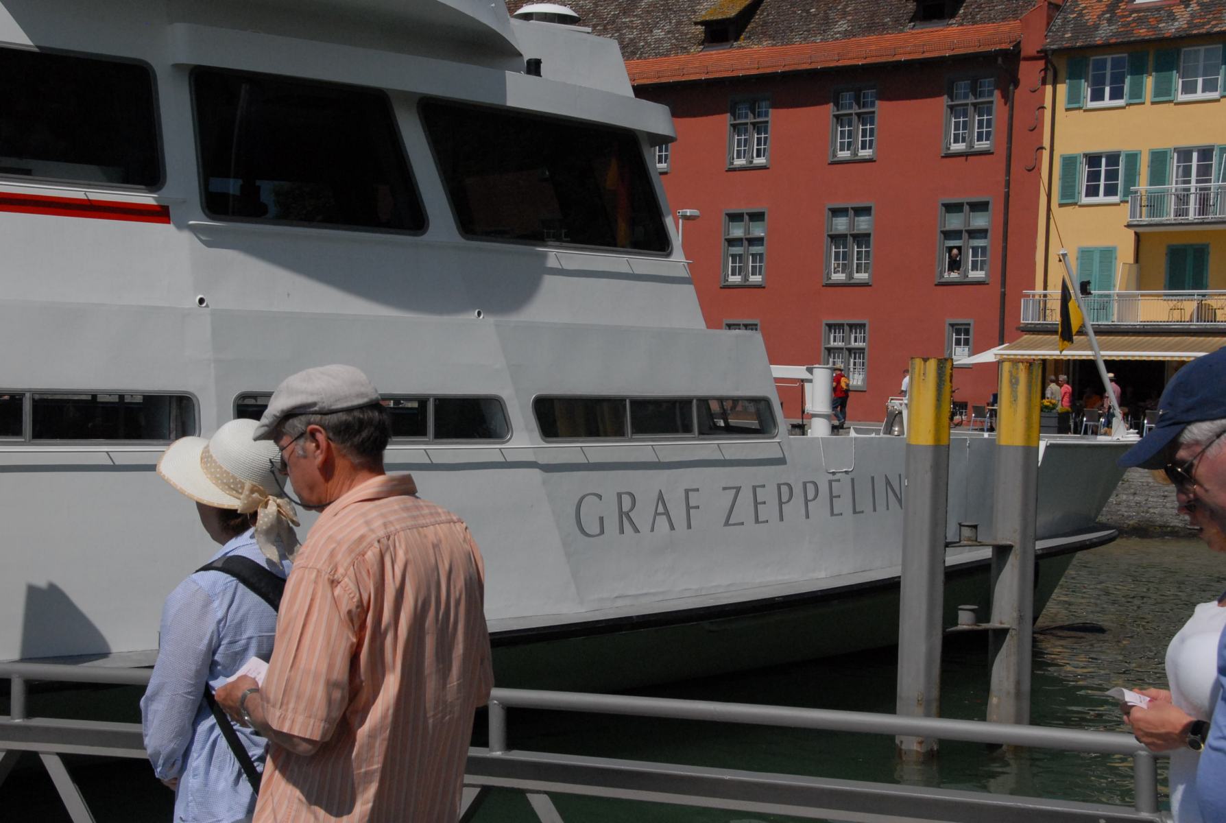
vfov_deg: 25.9
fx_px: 1791
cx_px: 613
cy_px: 412
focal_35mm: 52
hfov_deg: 37.8
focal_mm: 35
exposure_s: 1/2000
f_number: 11
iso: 640
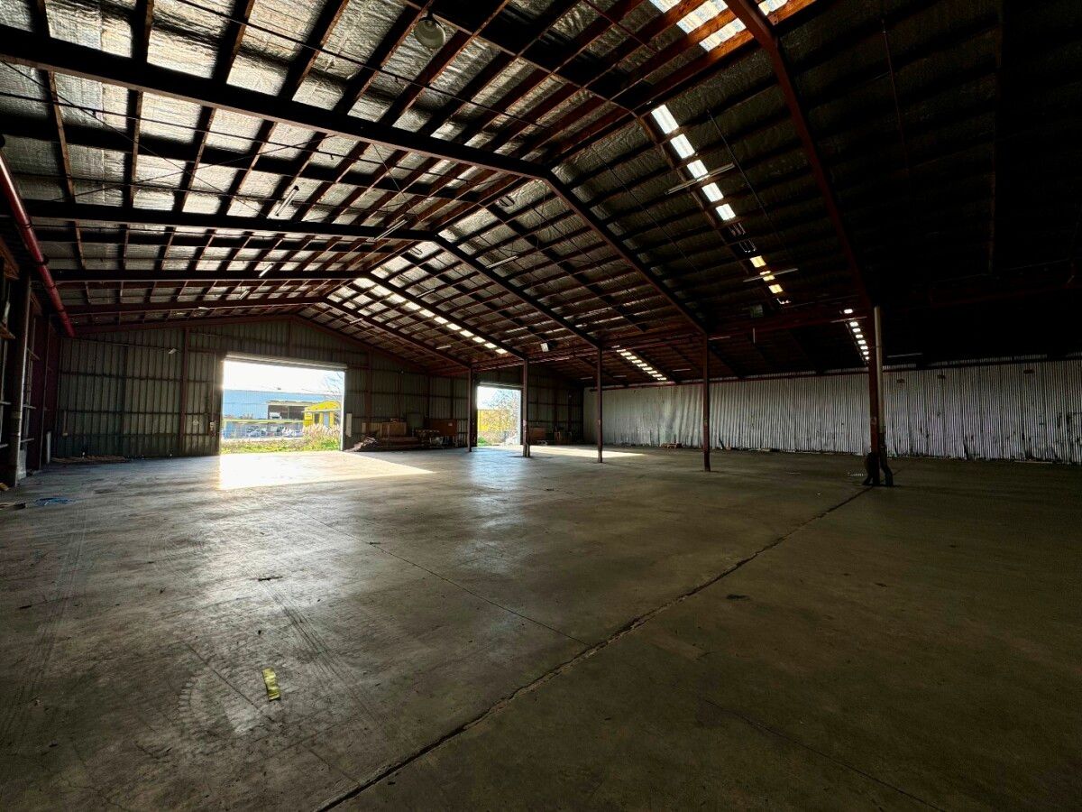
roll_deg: -0.2
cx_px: 541
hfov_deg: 102.1
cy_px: 406
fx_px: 438
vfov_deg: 85.7
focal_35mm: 14
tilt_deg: +2.8
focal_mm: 2.22
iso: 40
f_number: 2.2
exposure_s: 1/117
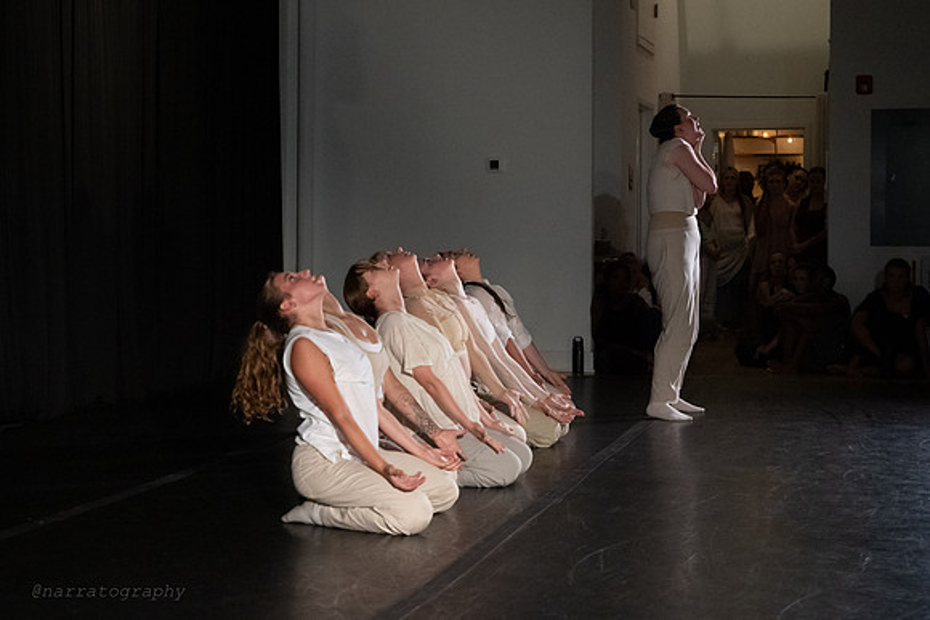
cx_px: 400
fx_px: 1760
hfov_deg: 29.6
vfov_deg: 20.0
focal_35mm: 68
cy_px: 270
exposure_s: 1/400
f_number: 5
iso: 6400
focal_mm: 59
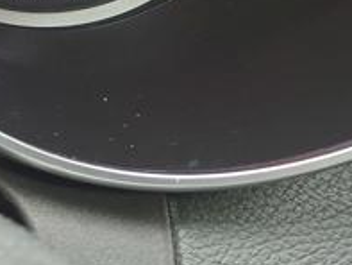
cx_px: -420
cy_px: -356
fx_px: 1323
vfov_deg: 10.1
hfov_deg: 12.7
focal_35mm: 130
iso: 125
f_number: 1.8
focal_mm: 4.69
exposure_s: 1/50
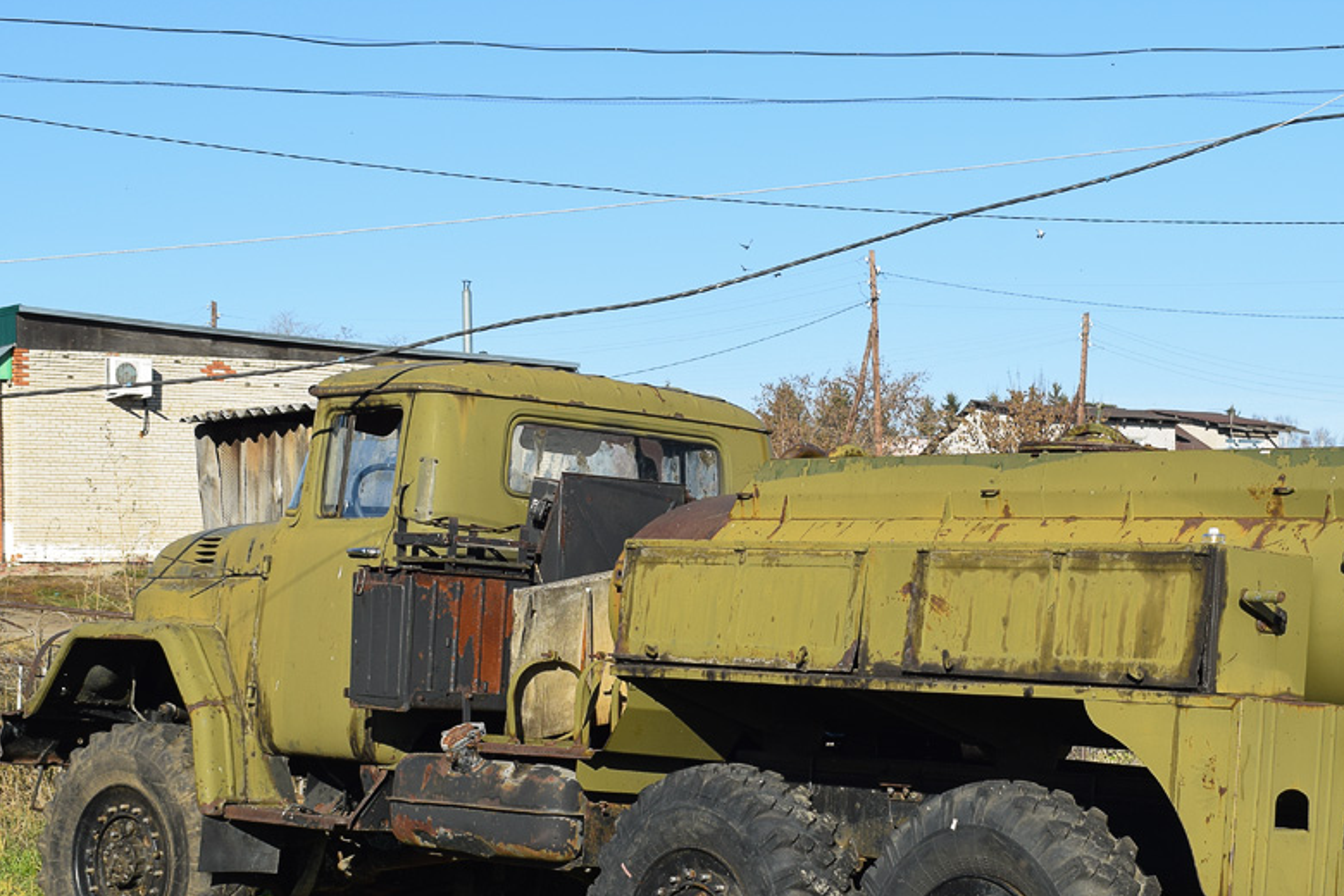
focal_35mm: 81
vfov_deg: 16.9
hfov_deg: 25.1
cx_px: 841
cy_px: 608
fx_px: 3015
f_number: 9
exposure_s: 1/320
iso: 200
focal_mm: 35
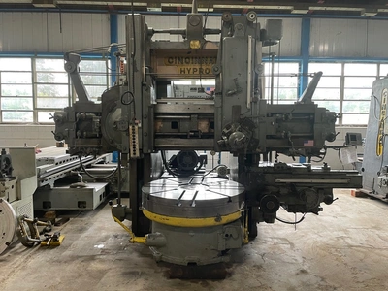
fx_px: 291
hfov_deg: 67.3
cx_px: 194
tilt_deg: -3.7
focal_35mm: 26
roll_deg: -0.1
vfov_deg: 53.1
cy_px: 146
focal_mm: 4.2
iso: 80
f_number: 1.6
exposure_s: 1/60
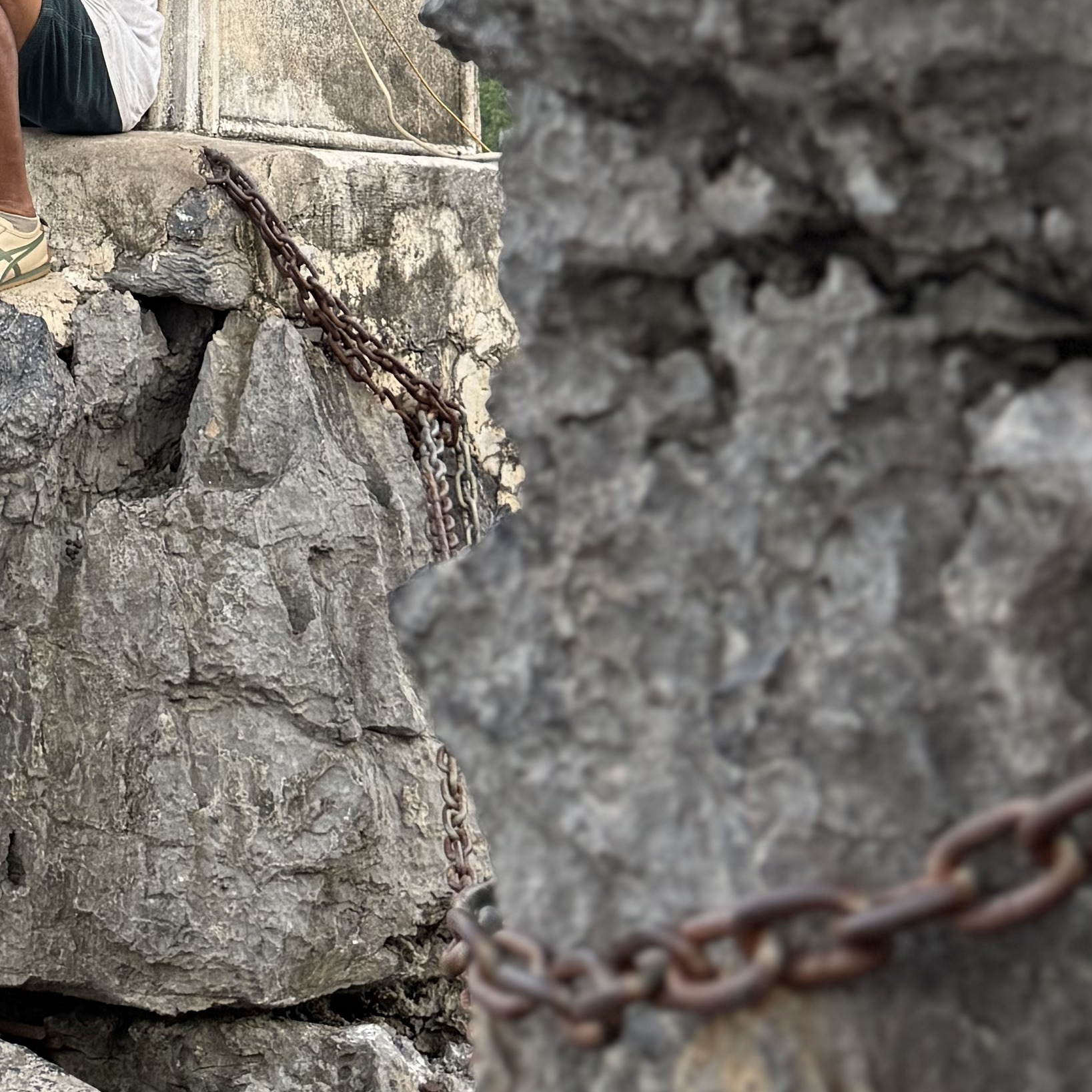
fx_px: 2641
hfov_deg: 22.0
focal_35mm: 74
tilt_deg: +15.0
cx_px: -140
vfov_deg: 20.4
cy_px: -492
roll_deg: -2.8
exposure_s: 1/161
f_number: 1.78
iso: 100
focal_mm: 6.76
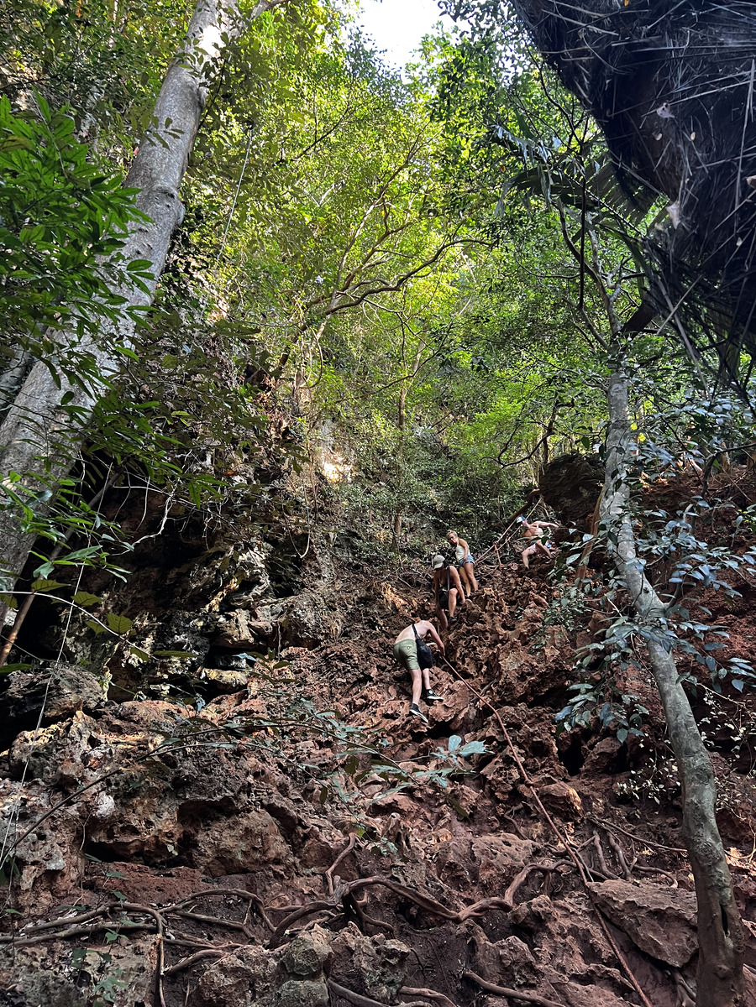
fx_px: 757
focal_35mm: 26
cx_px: 378
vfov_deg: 67.3
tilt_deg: +44.8
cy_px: 504
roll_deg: +4.2
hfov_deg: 53.1
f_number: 1.5
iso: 200
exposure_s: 1/60
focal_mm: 5.7
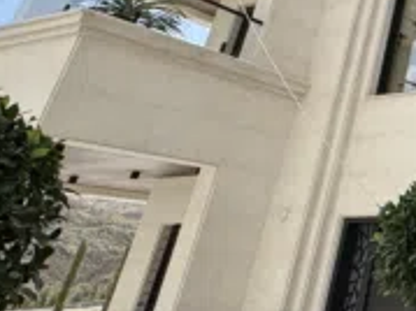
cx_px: 646
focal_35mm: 50
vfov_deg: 27.0
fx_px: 600
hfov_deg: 26.1
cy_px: -19
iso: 50
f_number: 2.2
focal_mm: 2.22
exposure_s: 1/1256
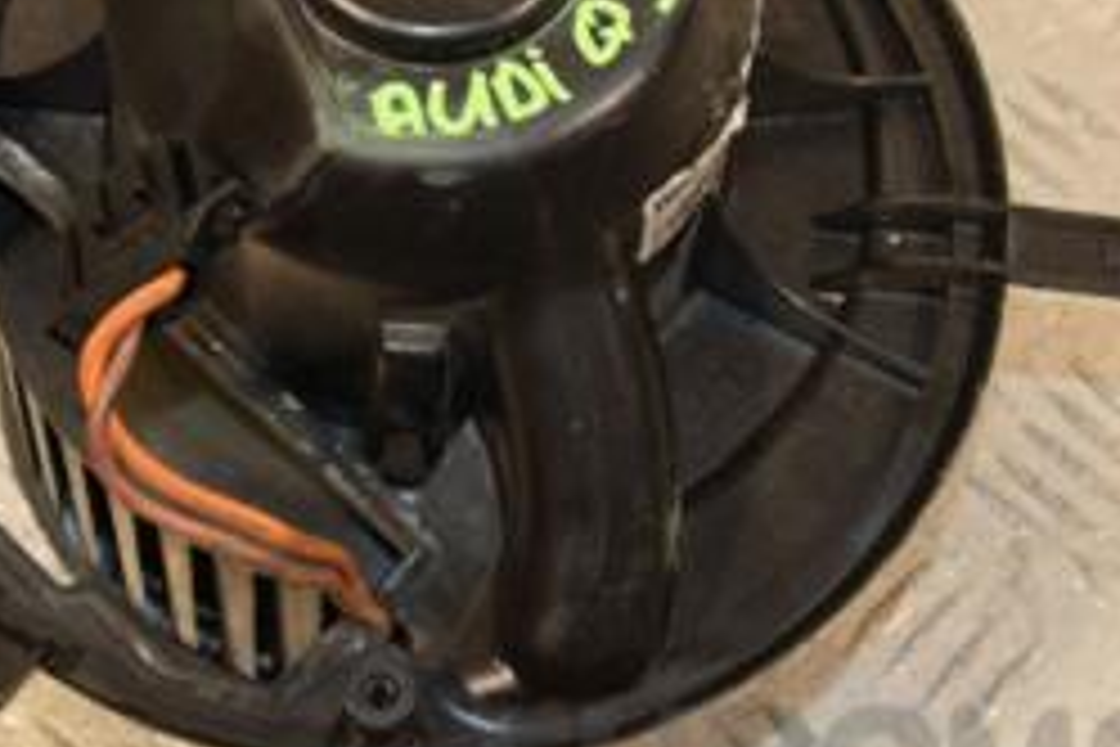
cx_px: 396
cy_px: 176
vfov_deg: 14.5
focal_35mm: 94
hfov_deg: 21.6
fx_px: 2924
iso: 800
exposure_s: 1/200
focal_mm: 26
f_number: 7.1
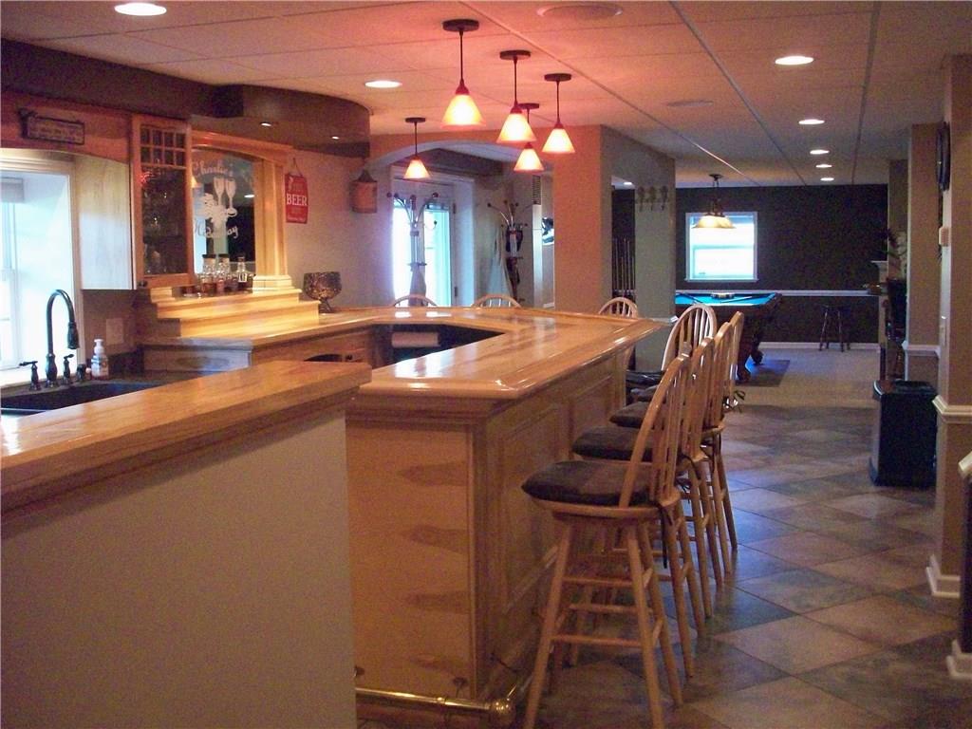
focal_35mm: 37
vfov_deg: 38.7
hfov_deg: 50.1
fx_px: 1039
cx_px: 486
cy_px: 364
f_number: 2.8
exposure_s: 1/45
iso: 473
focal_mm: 6.2
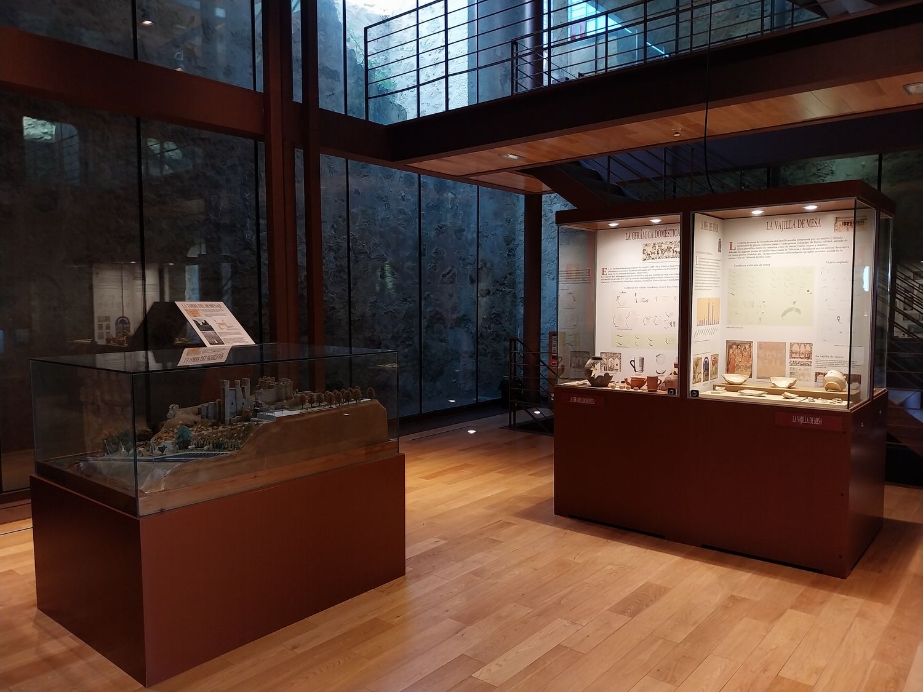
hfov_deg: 67.3
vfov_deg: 53.1
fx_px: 693
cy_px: 346
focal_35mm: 26
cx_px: 462
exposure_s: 1/50
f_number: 1.8
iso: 125
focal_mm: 4
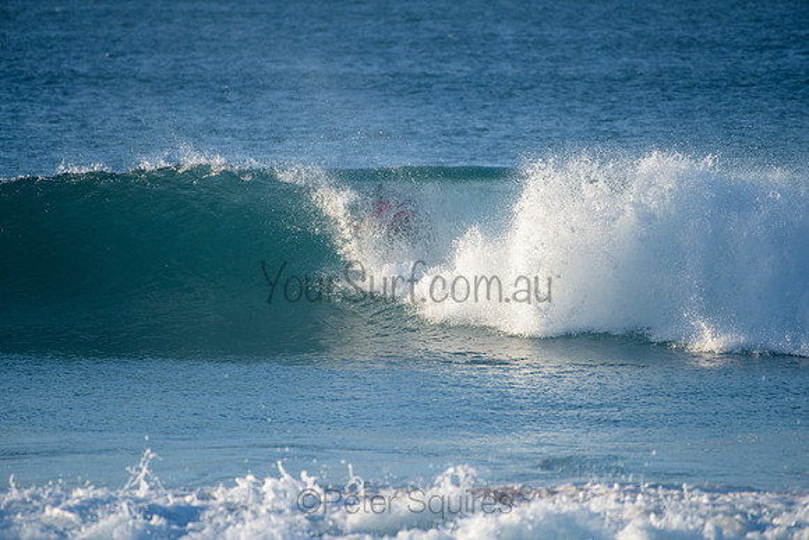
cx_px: 406
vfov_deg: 2.5
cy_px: 257
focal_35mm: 540
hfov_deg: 3.8
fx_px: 12130
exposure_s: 1/2000
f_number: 5.6
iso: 500
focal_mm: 500
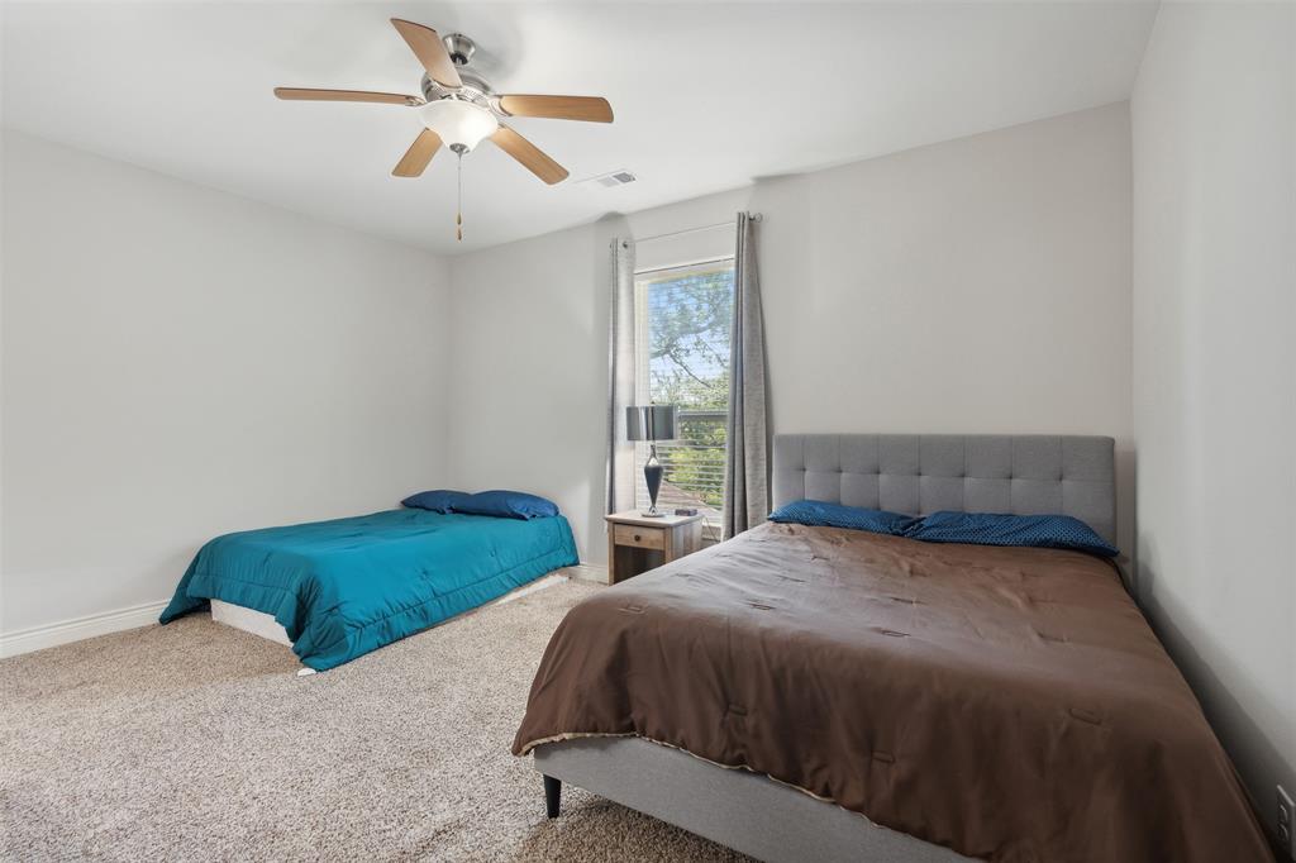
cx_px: 648
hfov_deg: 96.8
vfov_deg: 73.7
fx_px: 576
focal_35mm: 16
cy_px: 432
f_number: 5.6
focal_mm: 16
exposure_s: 1/5
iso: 200
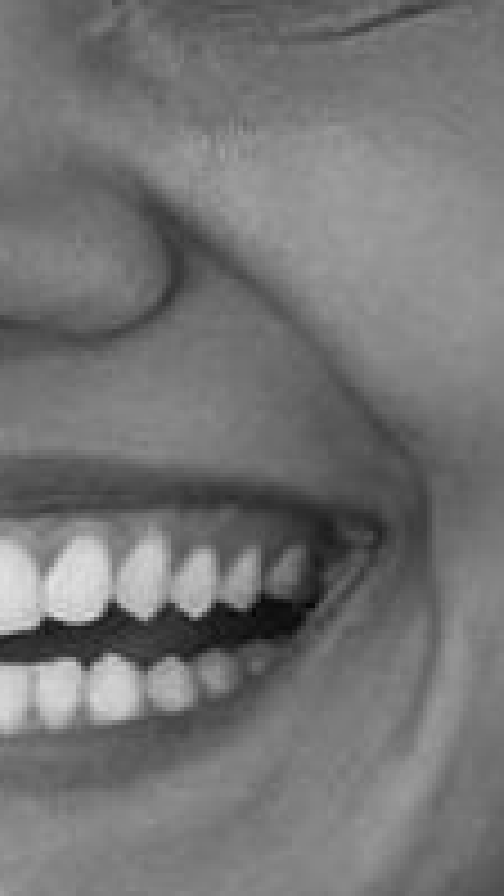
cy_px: 1126
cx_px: 342
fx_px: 4583
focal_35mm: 193
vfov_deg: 10.9
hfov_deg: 6.3
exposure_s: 1/50
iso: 100
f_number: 10
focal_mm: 24
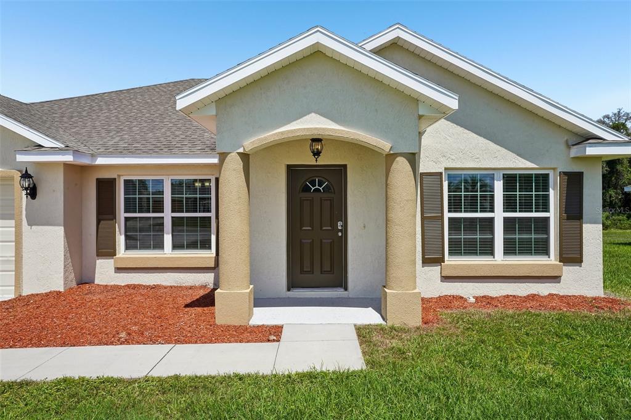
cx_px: 316
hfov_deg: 73.8
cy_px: 210
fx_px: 421
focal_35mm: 24
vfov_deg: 53.1
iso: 100
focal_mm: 24
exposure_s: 1/40
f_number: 20
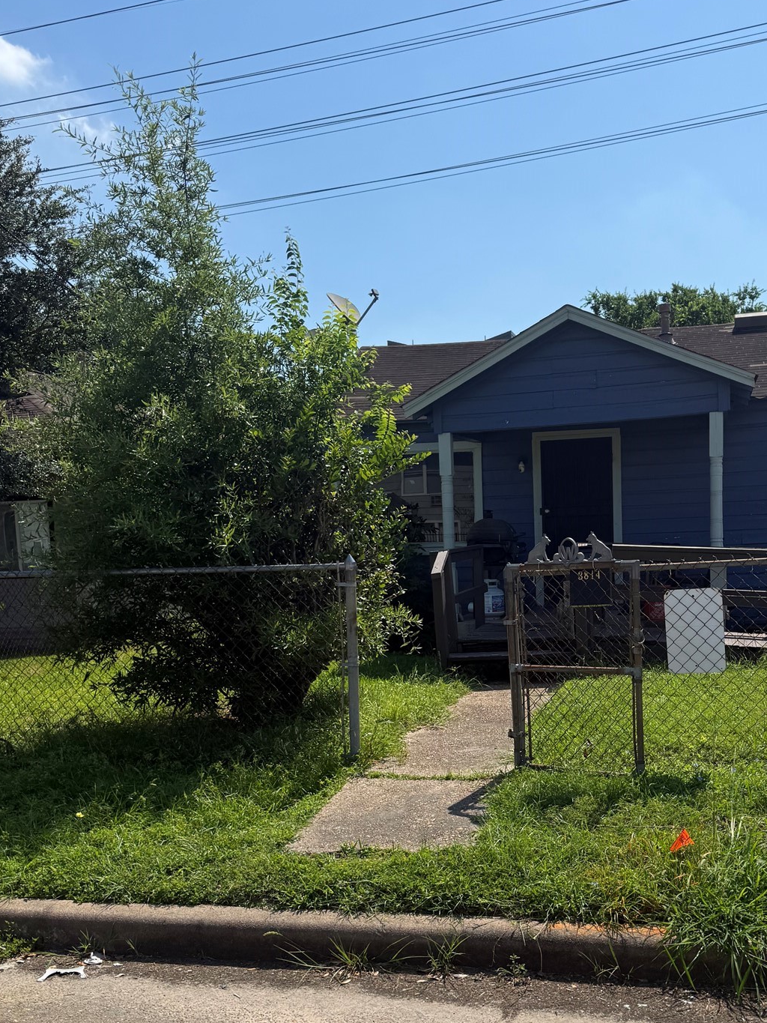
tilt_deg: -5.1
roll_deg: +0.6
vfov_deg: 50.8
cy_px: 648
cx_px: 494
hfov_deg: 39.3
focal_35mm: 36
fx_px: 1063
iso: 80
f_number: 1.78
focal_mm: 6.76
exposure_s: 1/6173
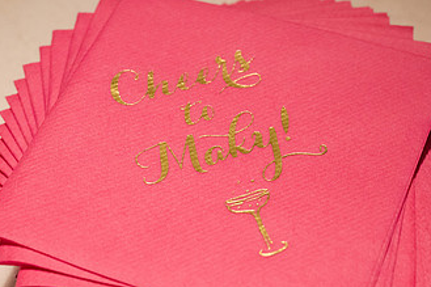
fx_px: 1221
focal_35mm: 102
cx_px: 293
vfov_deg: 13.4
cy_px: 193
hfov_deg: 19.9
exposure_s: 1/125
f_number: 5
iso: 2500
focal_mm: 54
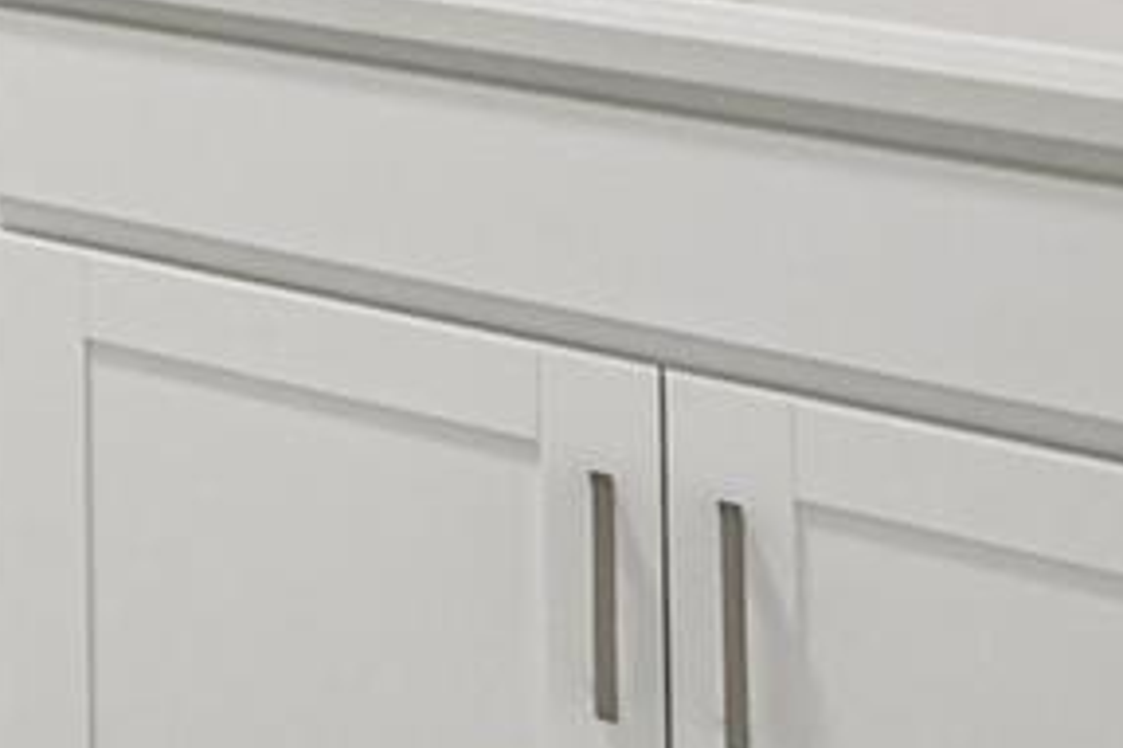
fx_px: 2432
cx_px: -1467
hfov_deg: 15.7
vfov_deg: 14.4
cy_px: -760
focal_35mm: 78
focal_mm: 14
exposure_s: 1/30
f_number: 8
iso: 400
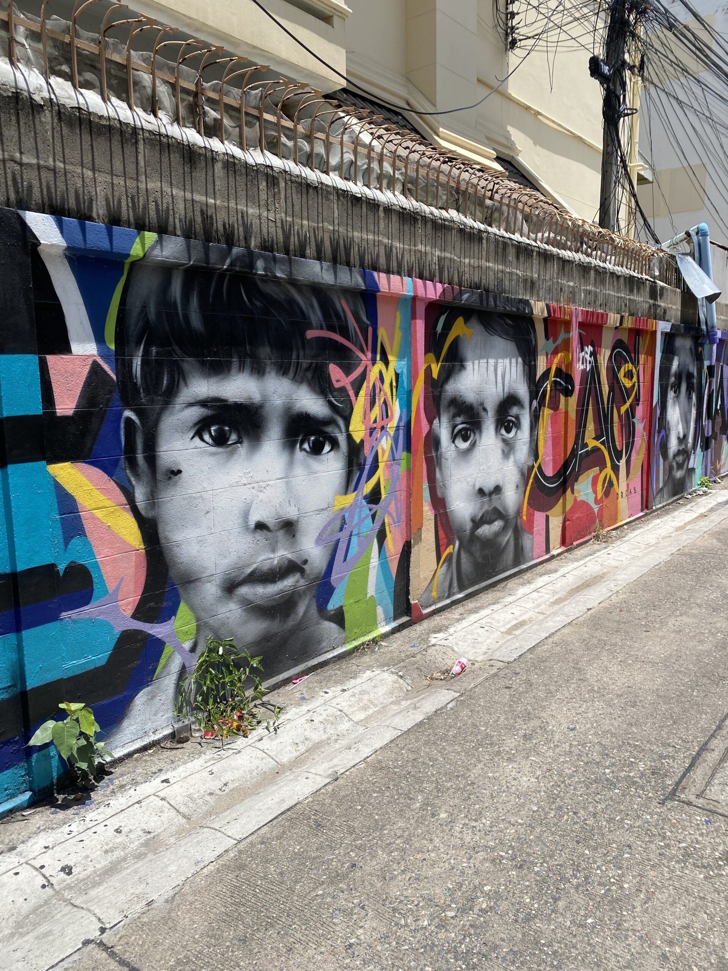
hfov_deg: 53.1
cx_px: 364
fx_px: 729
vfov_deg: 67.3
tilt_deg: -7.0
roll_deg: +0.8
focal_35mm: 26
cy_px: 486
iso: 32
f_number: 1.8
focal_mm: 4.25
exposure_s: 1/2141
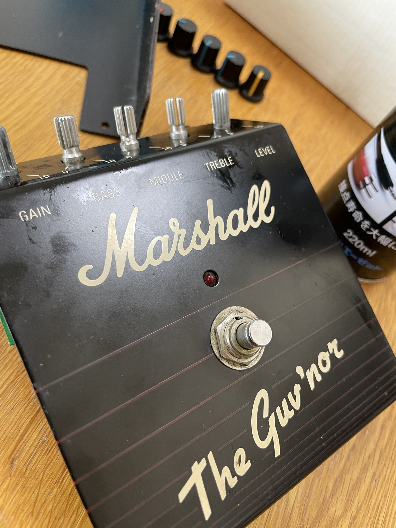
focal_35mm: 26
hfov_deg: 53.1
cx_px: 198
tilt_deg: -55.8
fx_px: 397
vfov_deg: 67.3
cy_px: 264
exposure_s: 1/60
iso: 125
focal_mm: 4.2
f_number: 1.6
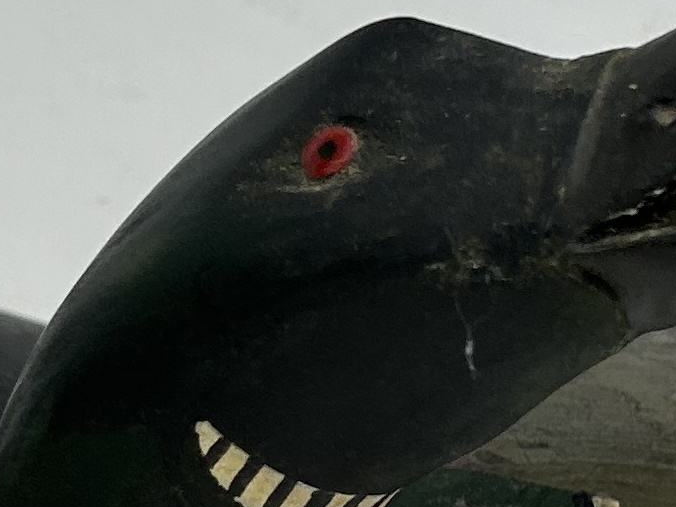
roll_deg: +0.5
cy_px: 400
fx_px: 3027
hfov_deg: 12.7
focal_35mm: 155
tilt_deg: -15.0
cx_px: 296
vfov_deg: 9.6
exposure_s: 1/427
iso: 50
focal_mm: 5.7
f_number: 1.5
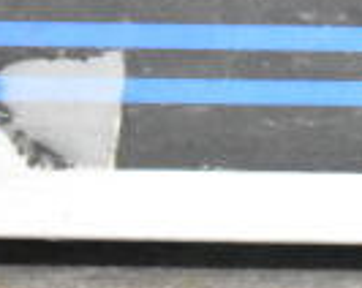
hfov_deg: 5.3
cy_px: -75
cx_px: 795
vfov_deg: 4.3
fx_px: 3810
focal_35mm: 356
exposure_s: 1/100
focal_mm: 55
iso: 22800
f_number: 5.6
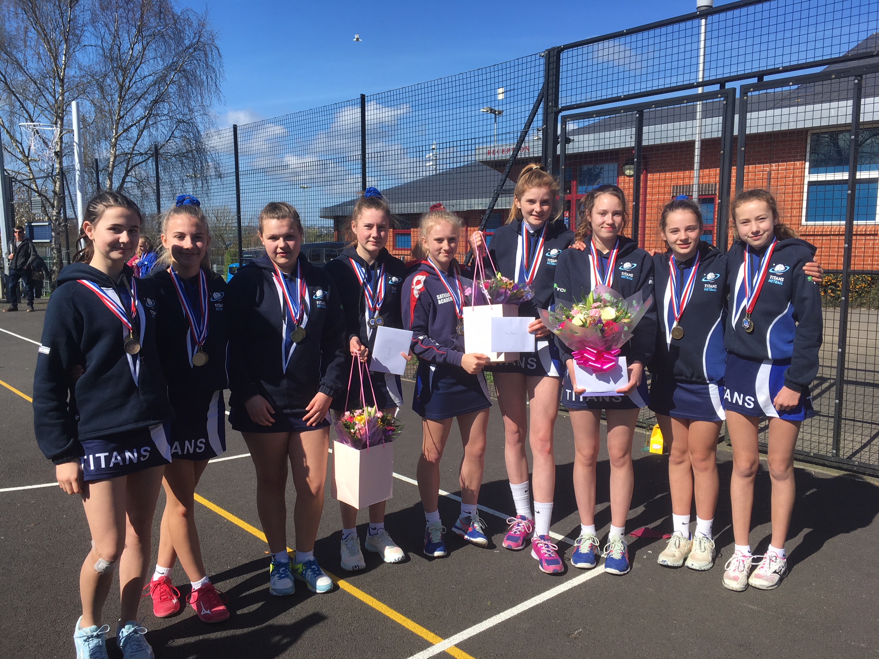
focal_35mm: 29
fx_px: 736
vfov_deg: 48.2
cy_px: 330
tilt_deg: -6.8
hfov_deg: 61.7
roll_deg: -0.6
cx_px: 440
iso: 25
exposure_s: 1/1508
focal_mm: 4.15
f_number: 2.2
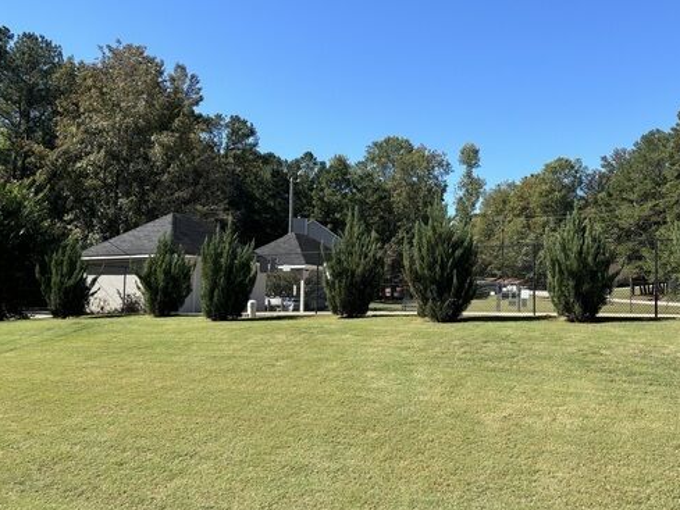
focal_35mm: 34
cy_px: 243
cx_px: 441
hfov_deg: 53.1
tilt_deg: +5.1
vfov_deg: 41.8
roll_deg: -0.4
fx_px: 668
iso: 50
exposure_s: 1/1845
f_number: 1.6
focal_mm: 5.96
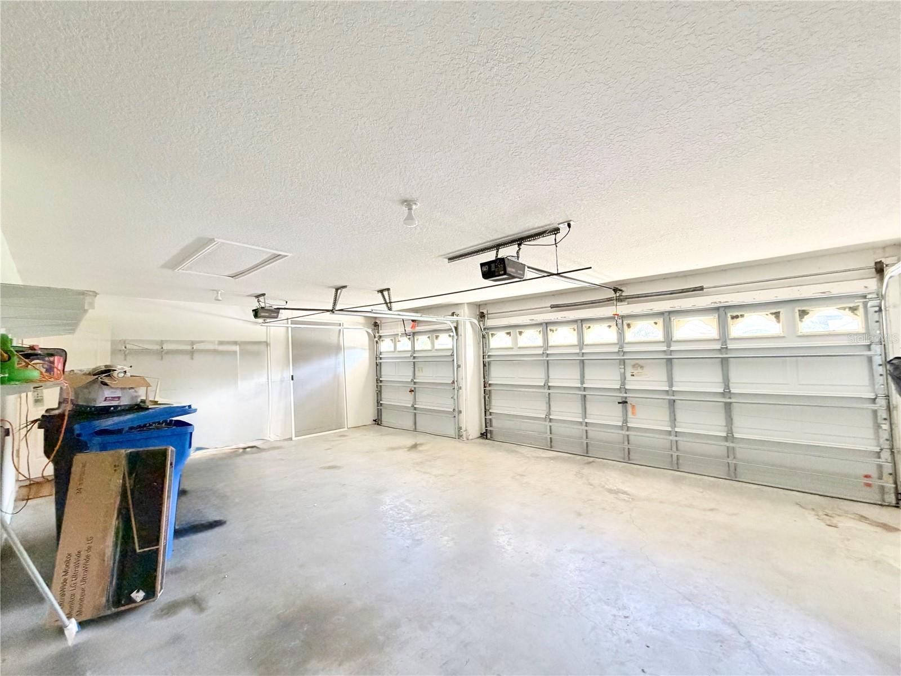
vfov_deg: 85.7
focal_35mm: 14
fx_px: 364
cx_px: 450
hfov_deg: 102.1
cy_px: 338
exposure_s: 1/92
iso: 320
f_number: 2.2
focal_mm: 2.22
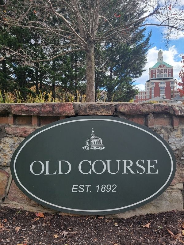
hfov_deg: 53.1
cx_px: 92
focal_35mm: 26
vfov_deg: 67.3
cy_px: 122
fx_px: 184
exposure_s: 1/461
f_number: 1.8
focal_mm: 5.4
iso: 40
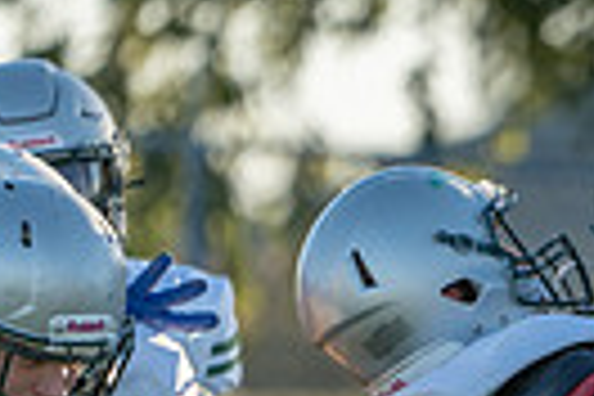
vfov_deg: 0.9
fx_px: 25688
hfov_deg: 1.3
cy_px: 520
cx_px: 945
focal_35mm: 1557
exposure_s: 1/1250
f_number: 5.6
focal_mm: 355
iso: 500
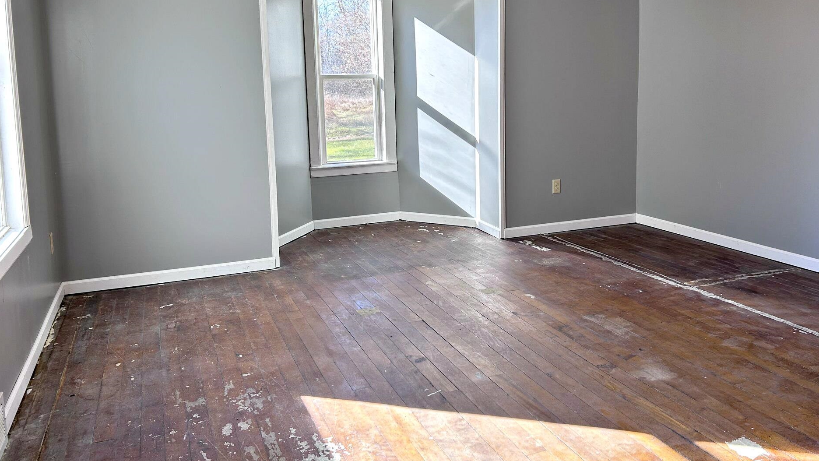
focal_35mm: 31
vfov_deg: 37.5
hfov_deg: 62.6
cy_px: 169
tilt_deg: -6.9
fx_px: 673
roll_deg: +2.0
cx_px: 425
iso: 40
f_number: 1.5
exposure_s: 1/204
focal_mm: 5.7
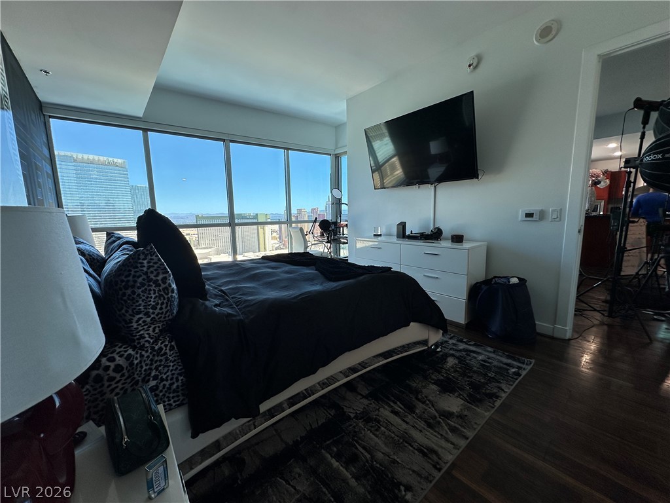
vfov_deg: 85.7
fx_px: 271
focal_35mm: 14
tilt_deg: -8.0
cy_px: 252
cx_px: 335
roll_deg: +0.9
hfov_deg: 102.1
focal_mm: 2.22
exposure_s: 1/147
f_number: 2.2
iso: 40
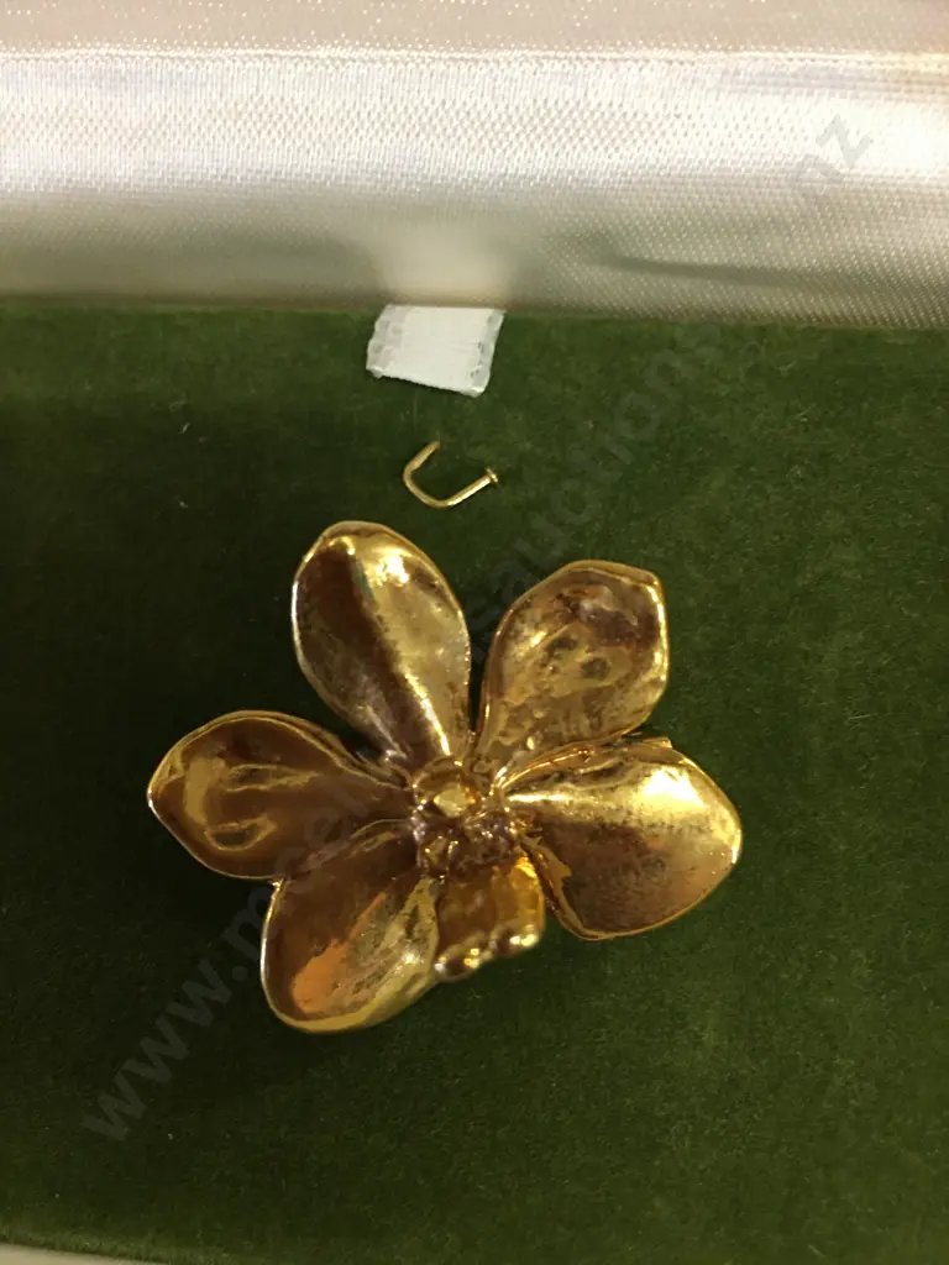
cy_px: 632
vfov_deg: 61.7
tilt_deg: -76.6
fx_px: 1060
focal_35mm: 29
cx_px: 474
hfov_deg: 48.2
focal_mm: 4.15
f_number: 2.2
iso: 125
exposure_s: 1/17
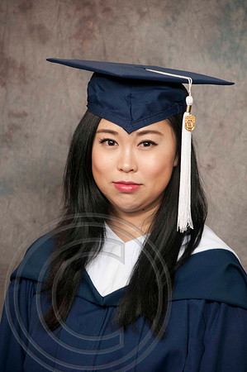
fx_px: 1547
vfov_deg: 13.7
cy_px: 186
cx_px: 124
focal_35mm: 150
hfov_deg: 9.1
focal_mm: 100
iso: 200
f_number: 5.6
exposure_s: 1/60
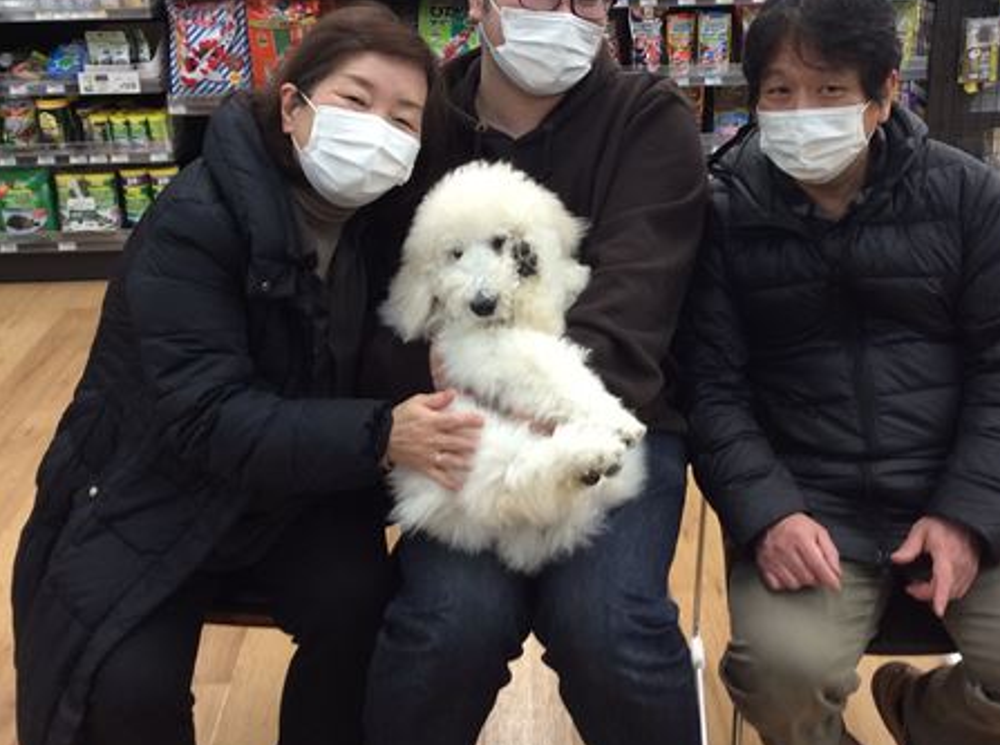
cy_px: 275
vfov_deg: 33.3
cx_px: 562
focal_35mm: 43
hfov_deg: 43.9
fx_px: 1239
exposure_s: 1/24
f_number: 2.4
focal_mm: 3.3
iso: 64
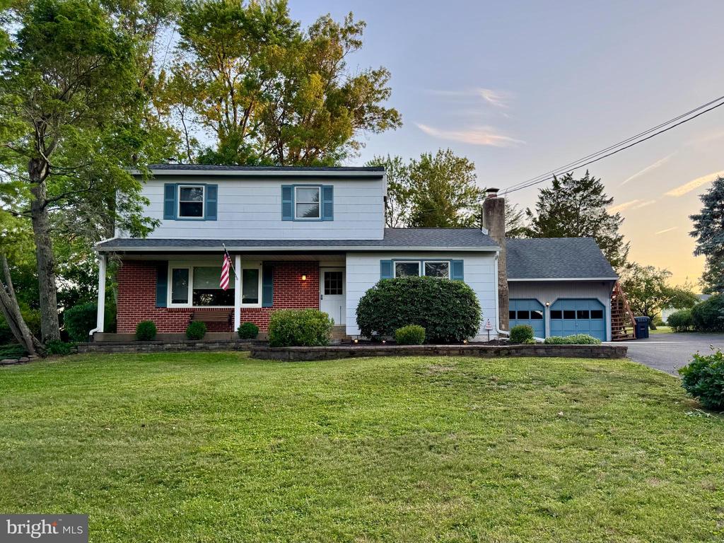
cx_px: 362
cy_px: 272
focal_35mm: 24
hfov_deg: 71.6
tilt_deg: +4.1
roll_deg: -1.9
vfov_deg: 56.8
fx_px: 502
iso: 80
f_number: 1.78
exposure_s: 1/292
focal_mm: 6.76
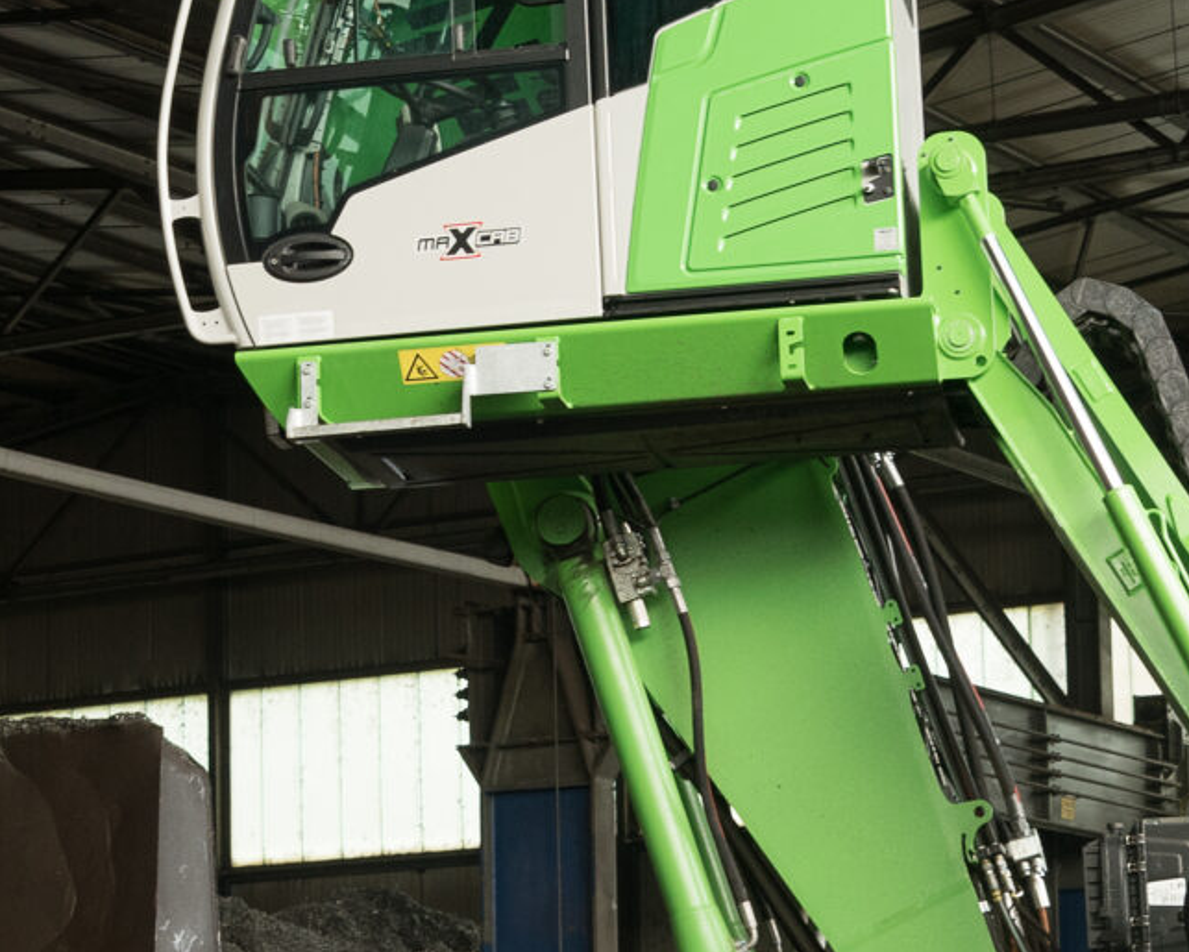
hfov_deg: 15.1
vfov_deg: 12.1
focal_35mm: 127
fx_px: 4471
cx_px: 529
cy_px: 613
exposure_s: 1/30
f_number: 6.3
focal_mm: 34
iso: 400
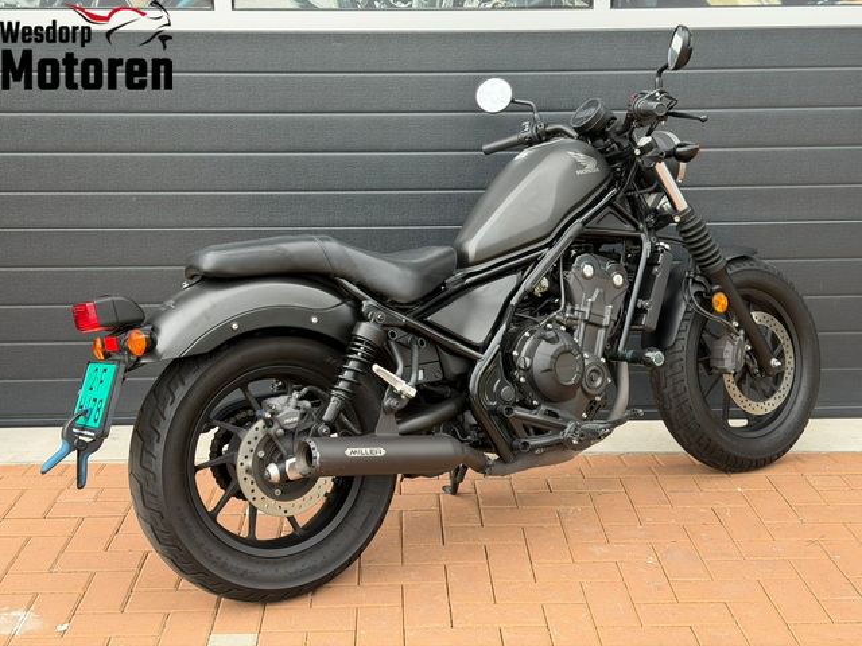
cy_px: 323
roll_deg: +0.2
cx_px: 431
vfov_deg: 30.3
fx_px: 1195
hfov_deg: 39.7
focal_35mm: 48
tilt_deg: -12.1
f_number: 1.78
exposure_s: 1/172
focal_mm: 6.76
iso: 64
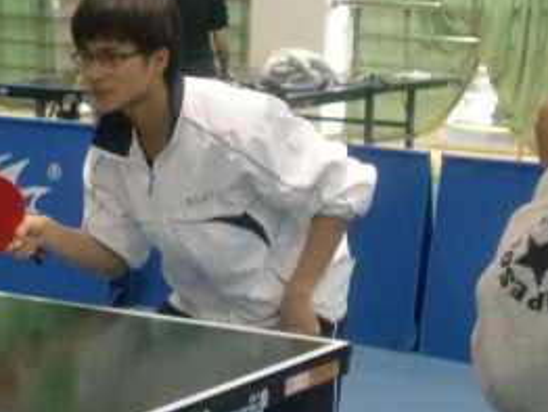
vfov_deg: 11.7
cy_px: 184
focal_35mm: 127
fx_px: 2012
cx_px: 79
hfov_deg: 15.4
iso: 400
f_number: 3.4
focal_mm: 9.1
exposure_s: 1/60
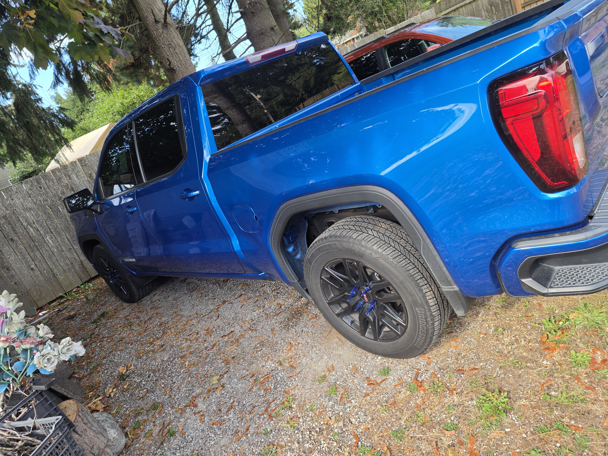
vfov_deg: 58.9
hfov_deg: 73.9
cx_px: 304
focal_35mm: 23
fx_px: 404
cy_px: 228
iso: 32
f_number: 1.7
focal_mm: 6.25
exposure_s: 1/180
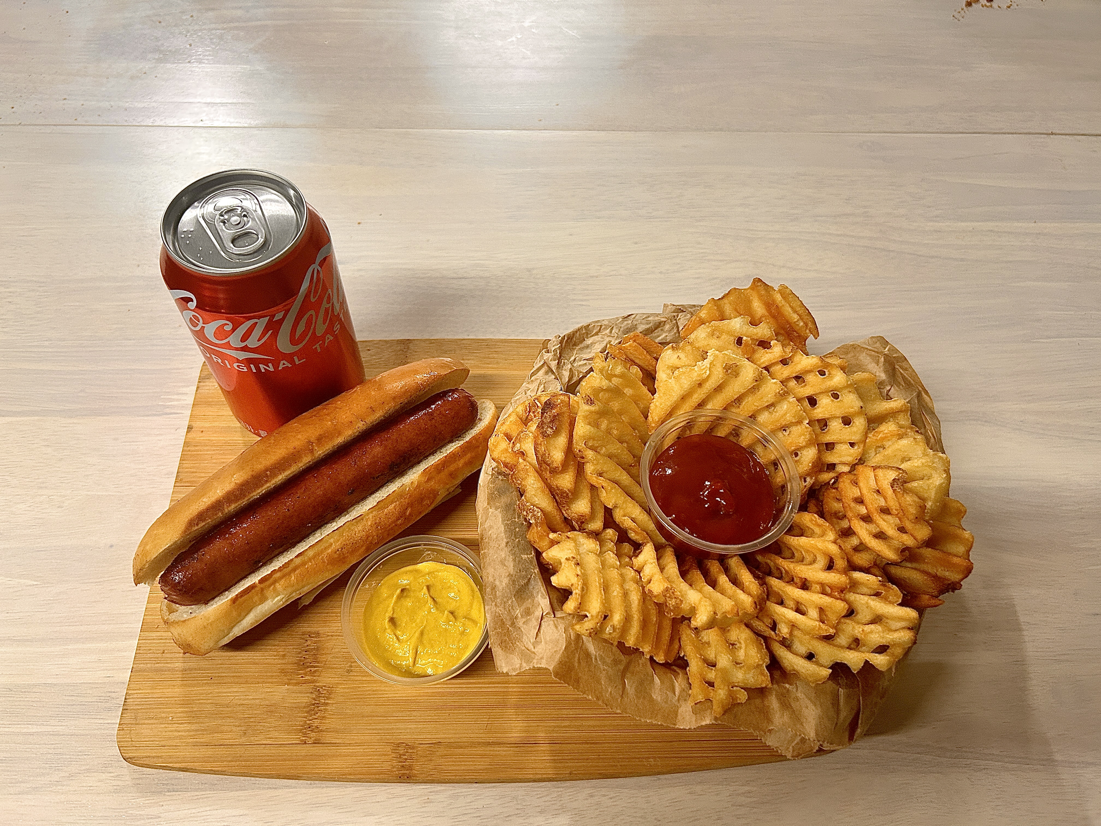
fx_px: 827
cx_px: 550
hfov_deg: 67.3
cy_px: 413
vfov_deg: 53.1
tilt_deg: -57.3
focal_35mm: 26
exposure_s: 1/60
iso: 160
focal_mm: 5.7
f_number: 1.5
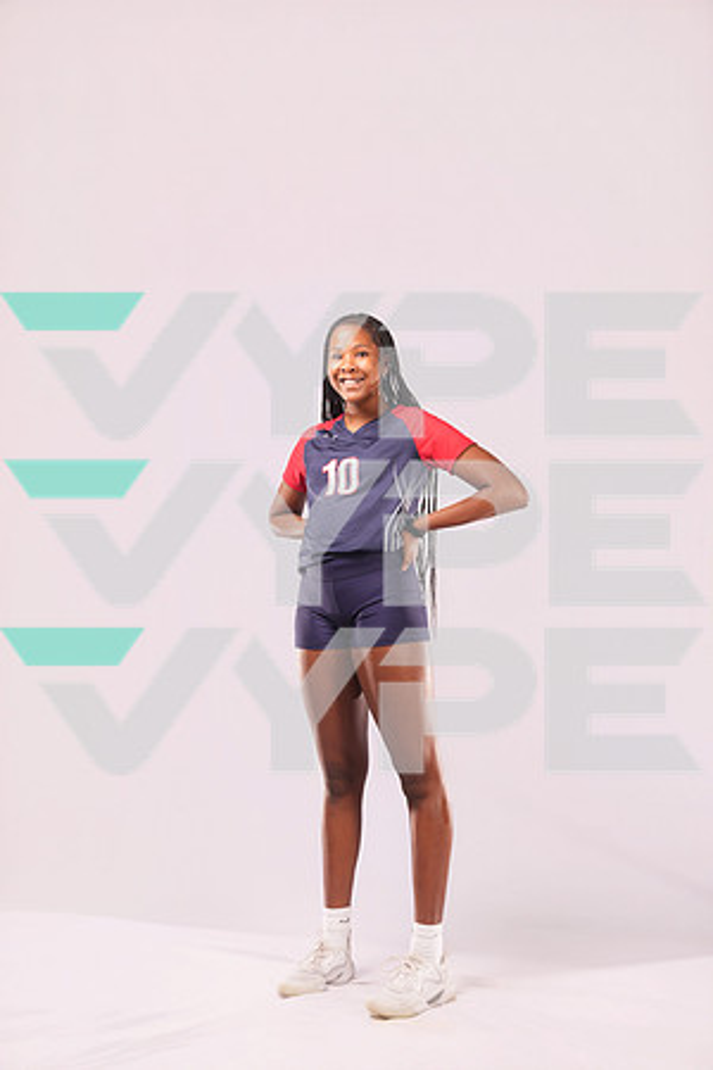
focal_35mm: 35
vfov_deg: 54.4
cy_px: 535
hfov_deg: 37.9
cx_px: 356
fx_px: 1040
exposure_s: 1/100
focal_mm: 35
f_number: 6.3
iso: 200
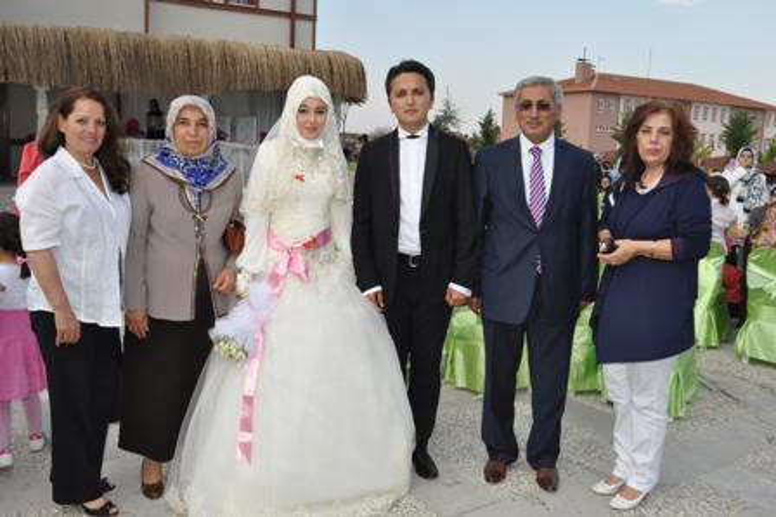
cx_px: 388
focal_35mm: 33
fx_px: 711
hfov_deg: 57.3
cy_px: 258
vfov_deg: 39.9
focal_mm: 22
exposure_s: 1/200
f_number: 7.1
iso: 200
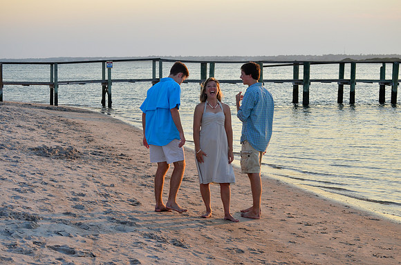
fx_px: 917
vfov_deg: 16.5
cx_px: 200
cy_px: 132
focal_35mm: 82
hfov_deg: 24.7
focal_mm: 55
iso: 200
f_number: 7.1
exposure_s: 1/200
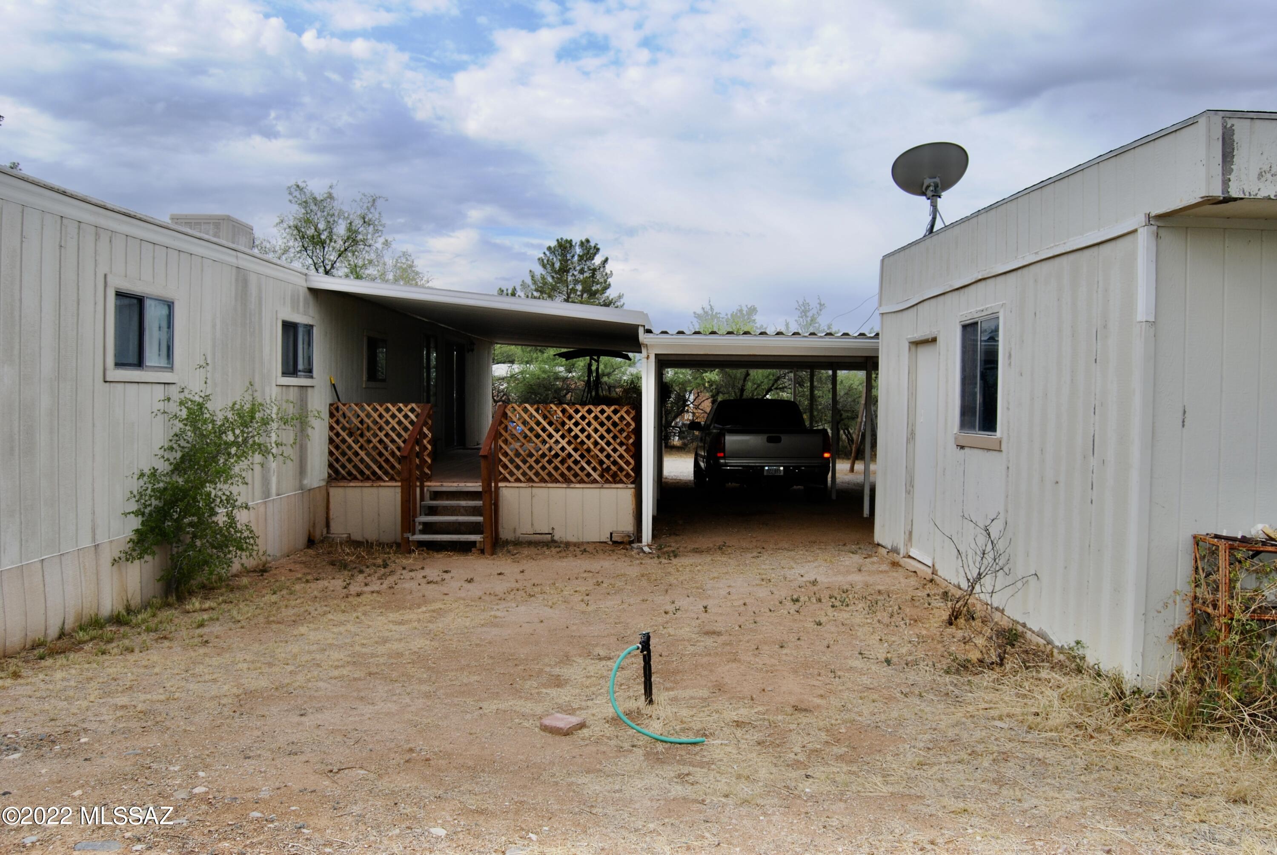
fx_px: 959
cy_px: 428
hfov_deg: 67.3
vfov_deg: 48.0
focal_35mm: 27
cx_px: 638
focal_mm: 18
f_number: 7.1
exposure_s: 1/200
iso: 100
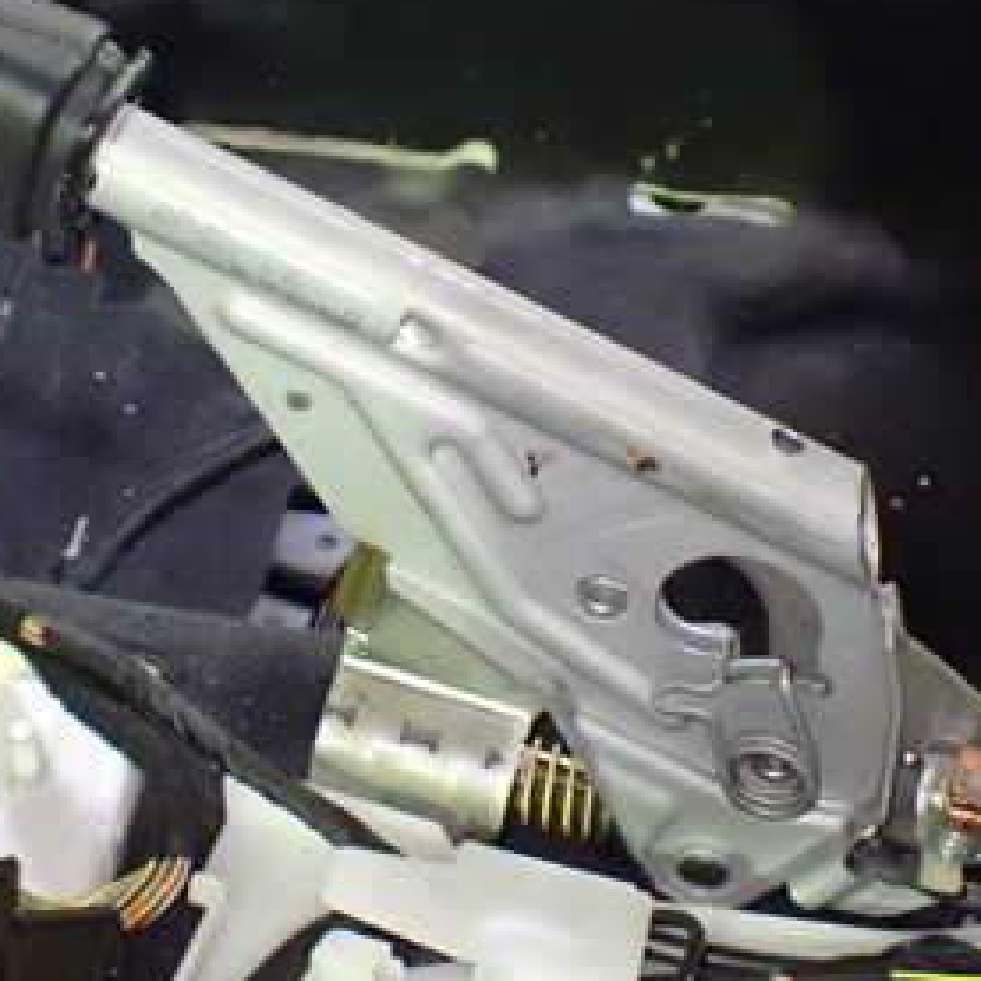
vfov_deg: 24.9
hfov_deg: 24.8
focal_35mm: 69
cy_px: 375
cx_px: 273
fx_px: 2212
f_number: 2.5
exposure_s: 1/30
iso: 1600
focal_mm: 6.37
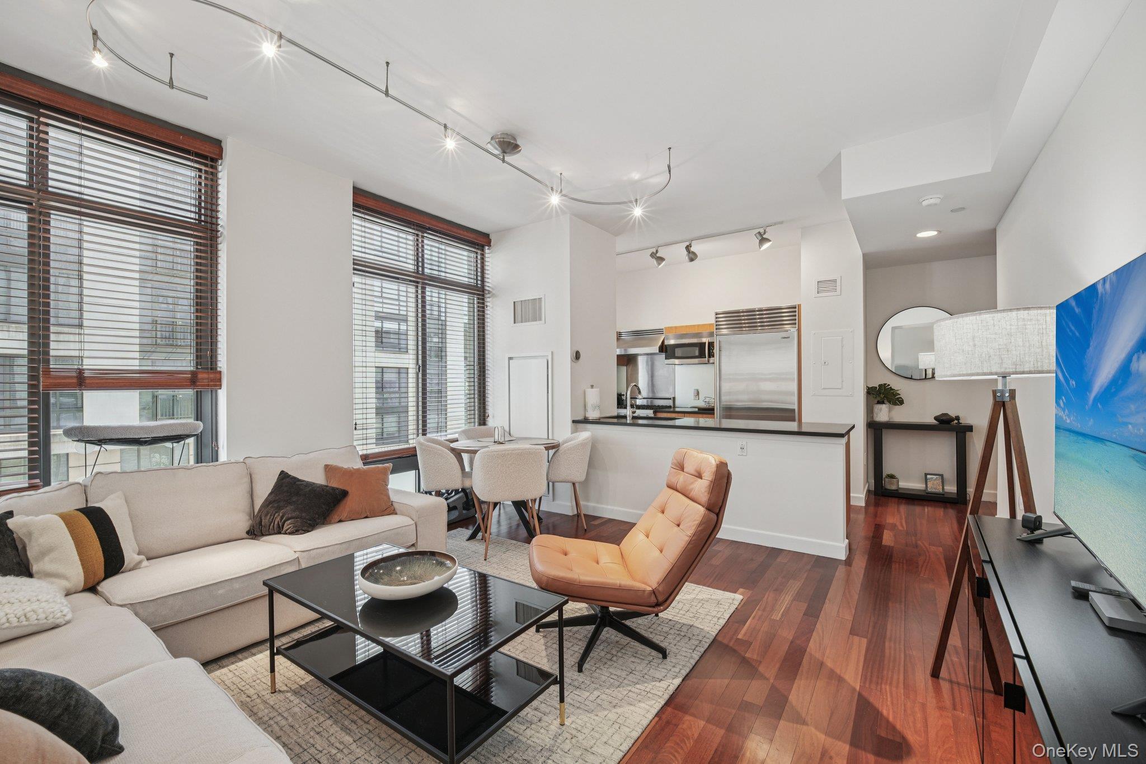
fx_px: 446
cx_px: 573
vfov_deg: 81.2
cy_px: 382
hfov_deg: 104.3
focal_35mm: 14
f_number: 9
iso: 400
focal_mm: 14
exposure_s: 1/10
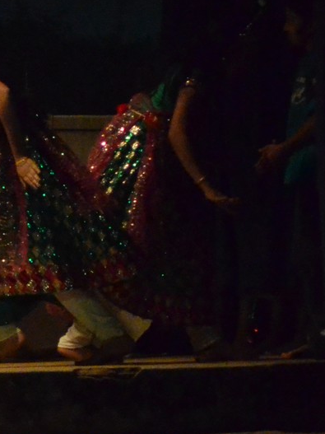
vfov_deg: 3.6
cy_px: 125
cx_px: -413
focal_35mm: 551
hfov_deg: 2.7
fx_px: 6897
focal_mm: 105
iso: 6400
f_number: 4.2
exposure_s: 1/500
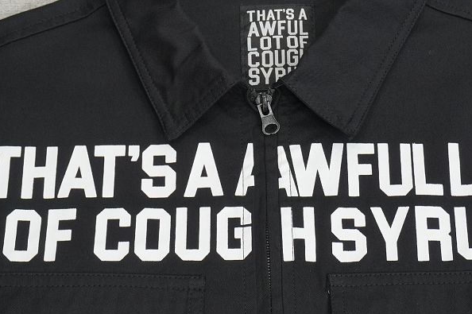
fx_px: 1218
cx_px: 272
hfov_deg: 21.9
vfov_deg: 14.7
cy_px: 198
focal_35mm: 93
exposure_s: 1/160
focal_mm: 46
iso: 1000
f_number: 8
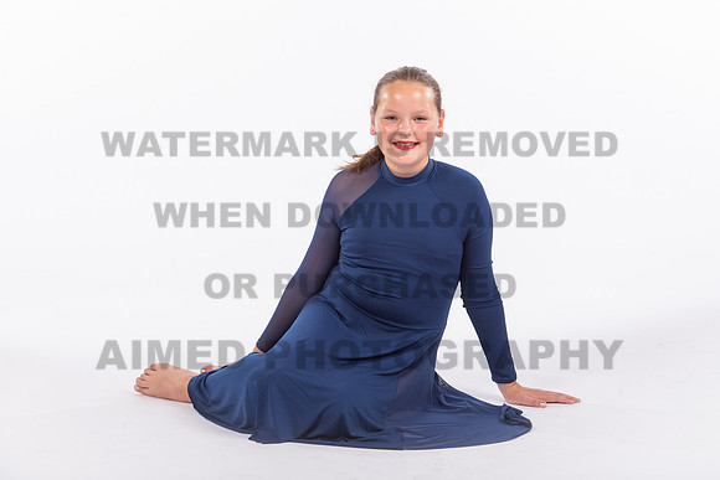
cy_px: 218
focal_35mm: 126
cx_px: 379
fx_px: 2529
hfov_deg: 16.2
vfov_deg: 10.9
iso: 400
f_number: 11
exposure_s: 1/200
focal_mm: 116
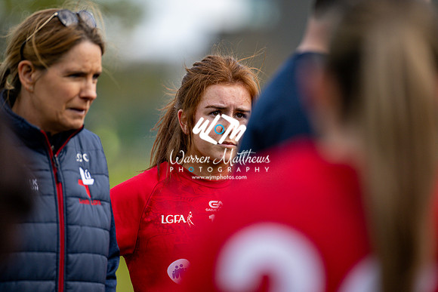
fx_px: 3651
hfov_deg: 6.9
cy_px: 146
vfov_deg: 4.6
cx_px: 219
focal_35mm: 300
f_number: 2.8
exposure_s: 1/4000
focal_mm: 300
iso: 500
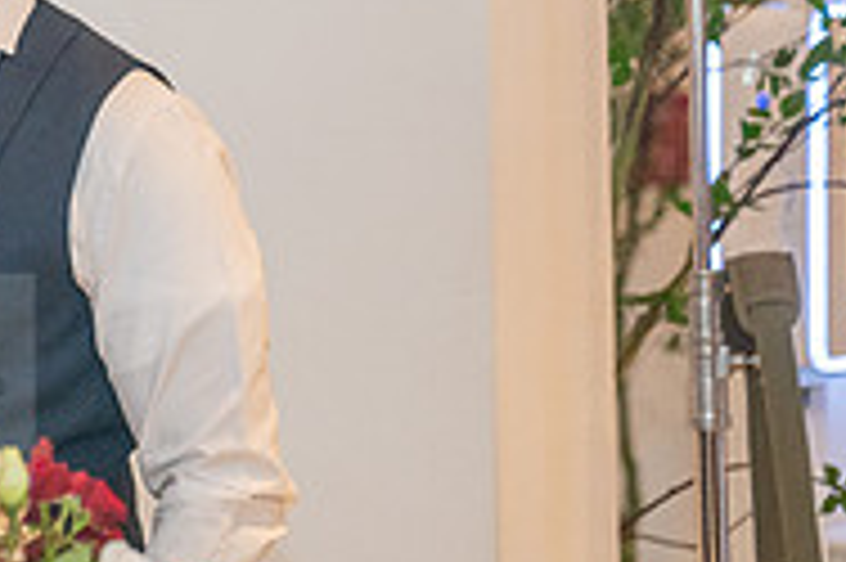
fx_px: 5071
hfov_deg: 9.3
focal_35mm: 216
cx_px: -346
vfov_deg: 6.3
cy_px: 380
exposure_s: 1/200
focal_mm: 70
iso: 2000
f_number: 2.8
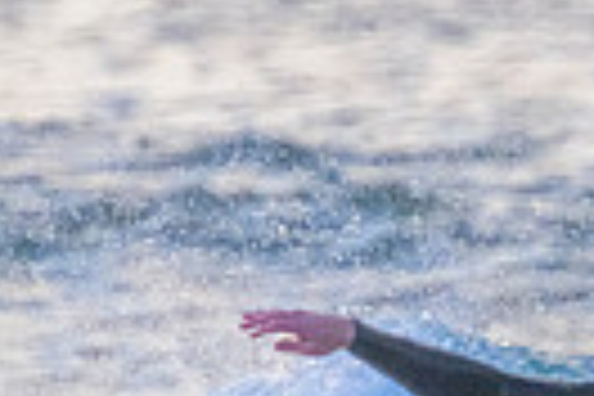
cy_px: 511
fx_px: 58059
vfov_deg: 0.4
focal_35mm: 3519
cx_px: 756
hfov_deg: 0.6
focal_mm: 800
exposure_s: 1/1250
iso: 4500
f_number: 11
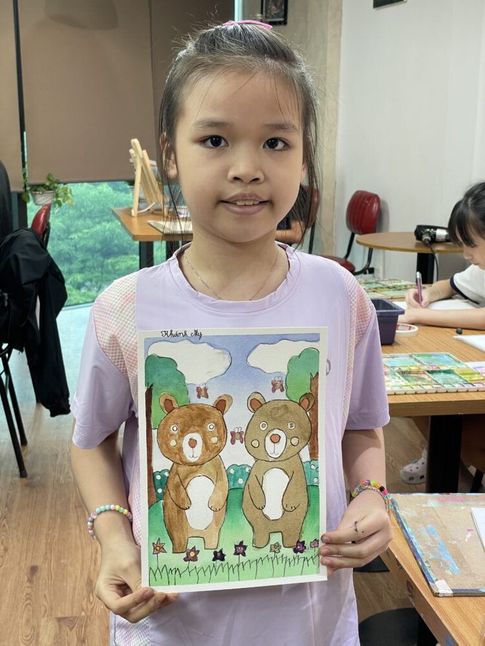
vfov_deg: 36.8
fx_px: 971
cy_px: 323
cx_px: 242
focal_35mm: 52
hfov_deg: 28.0
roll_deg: -0.5
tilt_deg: -11.7
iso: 80
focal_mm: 6
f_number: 2
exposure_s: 1/100
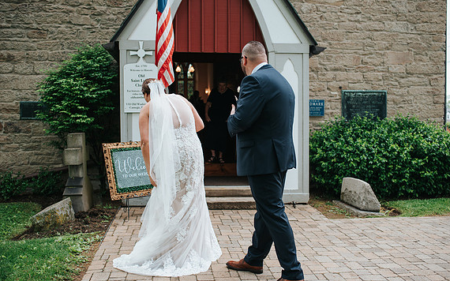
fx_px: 466
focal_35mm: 38
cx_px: 228
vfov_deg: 33.6
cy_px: 142
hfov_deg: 51.6
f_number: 2.8
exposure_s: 1/640
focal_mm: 35
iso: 280
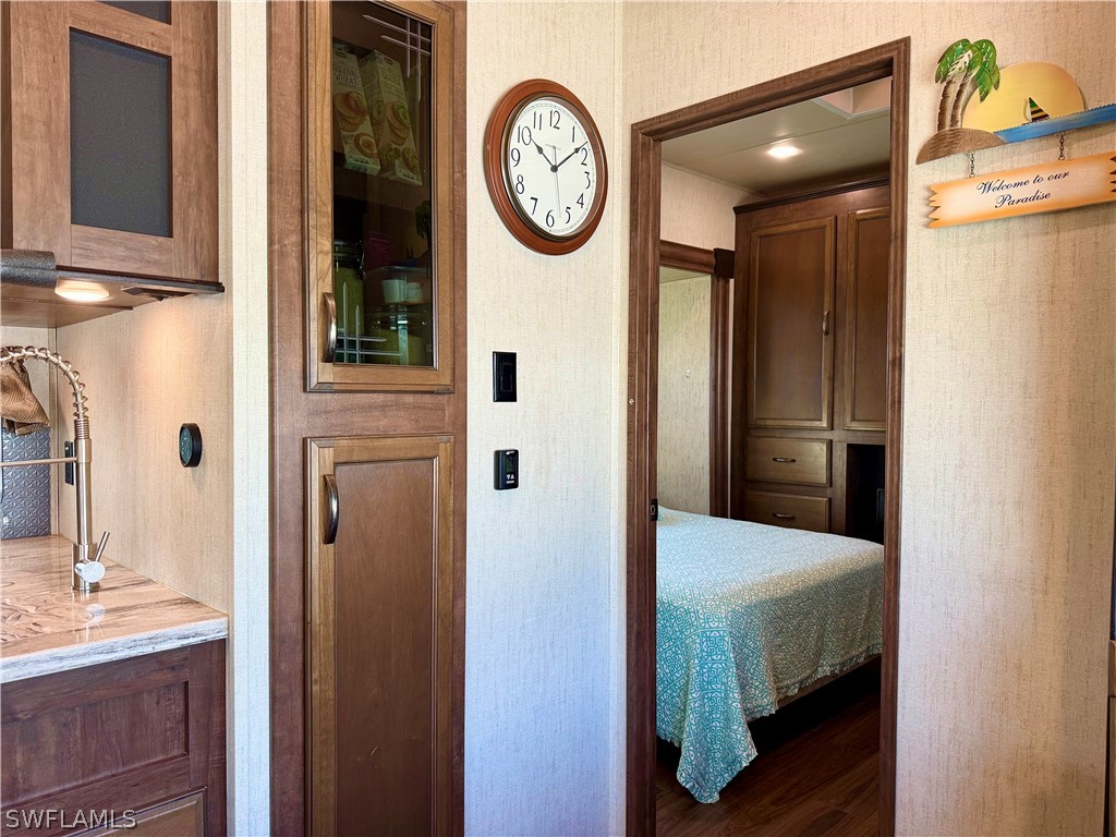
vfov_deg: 56.8
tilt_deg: -0.9
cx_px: 558
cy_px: 418
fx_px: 774
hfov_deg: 71.6
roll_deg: -0.2
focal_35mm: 24
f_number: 1.78
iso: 100
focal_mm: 6.76
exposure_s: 1/60
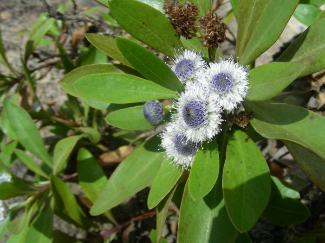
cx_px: 162
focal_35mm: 38
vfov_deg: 37.7
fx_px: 357
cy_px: 122
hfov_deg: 49.0
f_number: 5.6
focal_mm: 6.3
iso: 50
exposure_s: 1/502
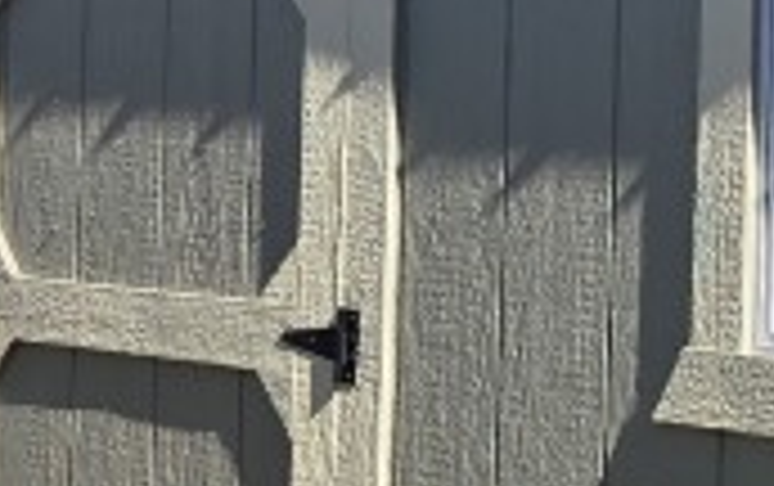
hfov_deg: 13.5
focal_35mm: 145
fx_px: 3063
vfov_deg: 9.0
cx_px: 1174
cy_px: -4
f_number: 1.8
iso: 80
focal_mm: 5.4
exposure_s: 1/3493
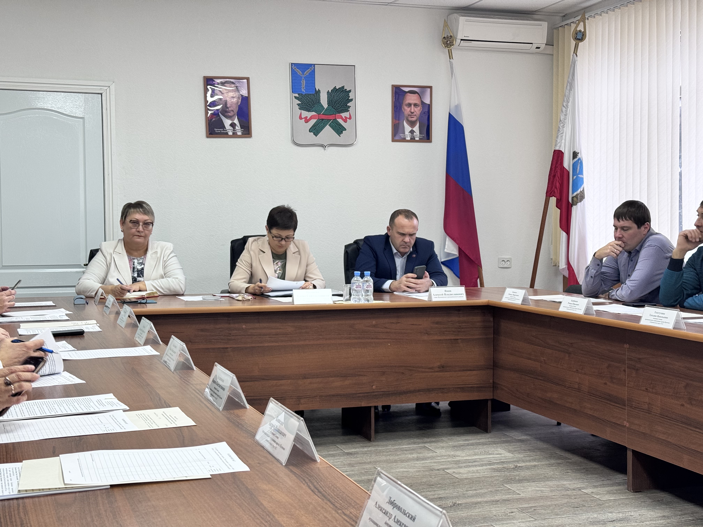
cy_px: 264
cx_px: 352
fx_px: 975
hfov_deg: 39.7
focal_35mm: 48
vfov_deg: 30.3
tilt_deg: -2.7
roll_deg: +0.2
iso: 100
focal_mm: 6.76
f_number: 1.78
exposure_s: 1/50
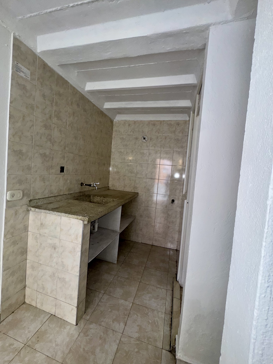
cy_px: 178
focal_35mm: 15
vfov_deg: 98.2
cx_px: 131
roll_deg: -4.7
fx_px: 158
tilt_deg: -3.2
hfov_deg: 81.7
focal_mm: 2.22
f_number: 2.2
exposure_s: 1/60
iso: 100
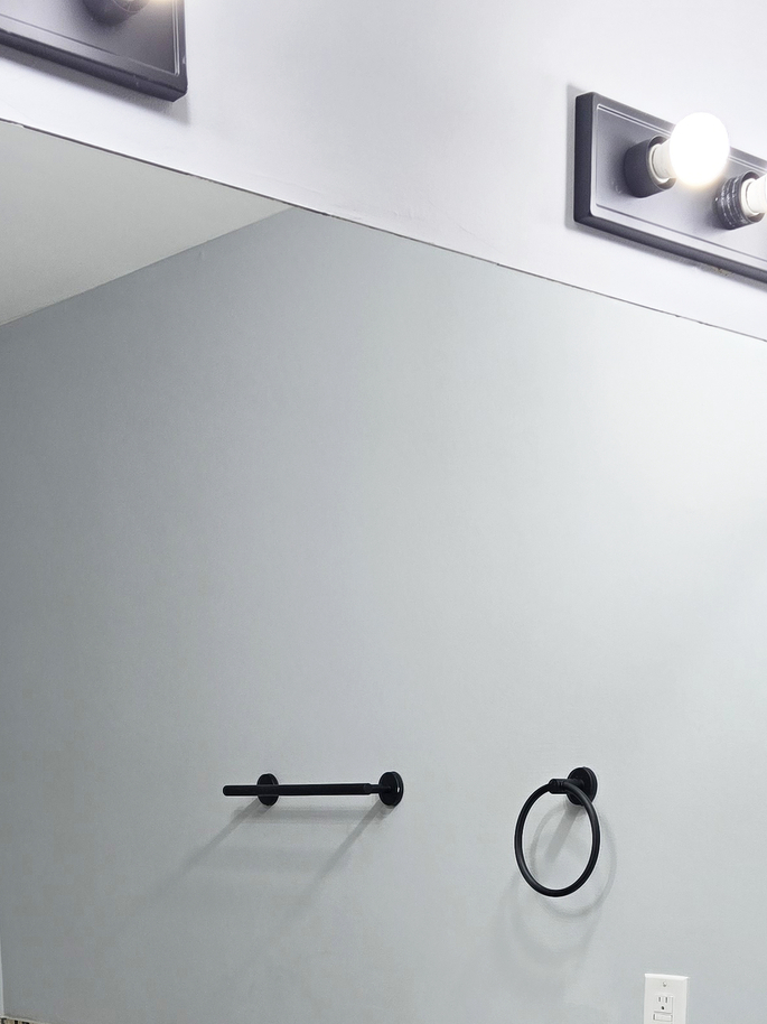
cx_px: 396
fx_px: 1714
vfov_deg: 29.4
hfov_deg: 25.2
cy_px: 1174
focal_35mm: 58
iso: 64
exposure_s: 1/120
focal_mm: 6.3
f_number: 1.7
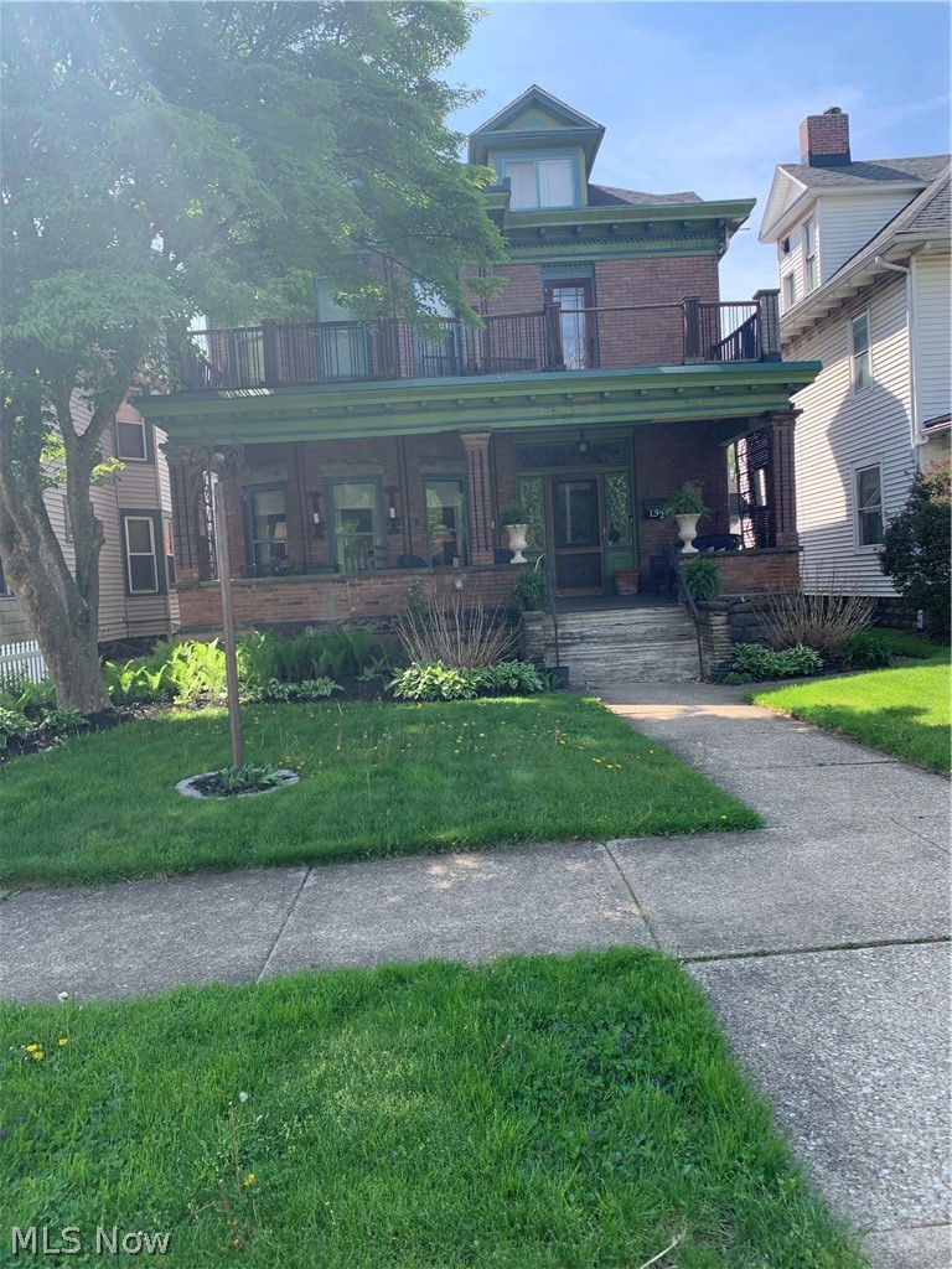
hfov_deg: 53.1
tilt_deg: -1.5
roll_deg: +5.8
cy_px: 634
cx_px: 476
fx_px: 953
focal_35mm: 26
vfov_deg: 67.3
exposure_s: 1/573
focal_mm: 4.25
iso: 25
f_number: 1.8
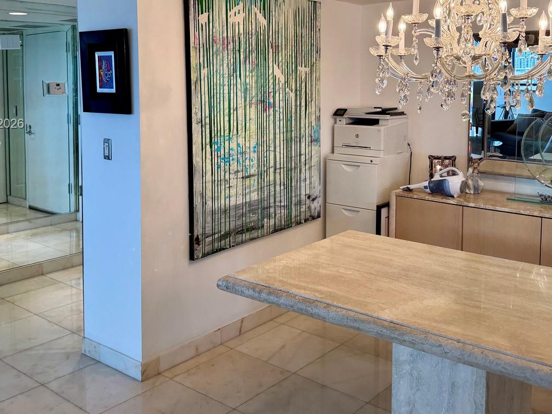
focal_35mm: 37
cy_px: 125
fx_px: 590
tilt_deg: -5.1
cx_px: 284
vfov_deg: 38.0
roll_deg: +0.0
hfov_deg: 50.1
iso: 80
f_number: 1.78
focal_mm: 6.76
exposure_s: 1/120
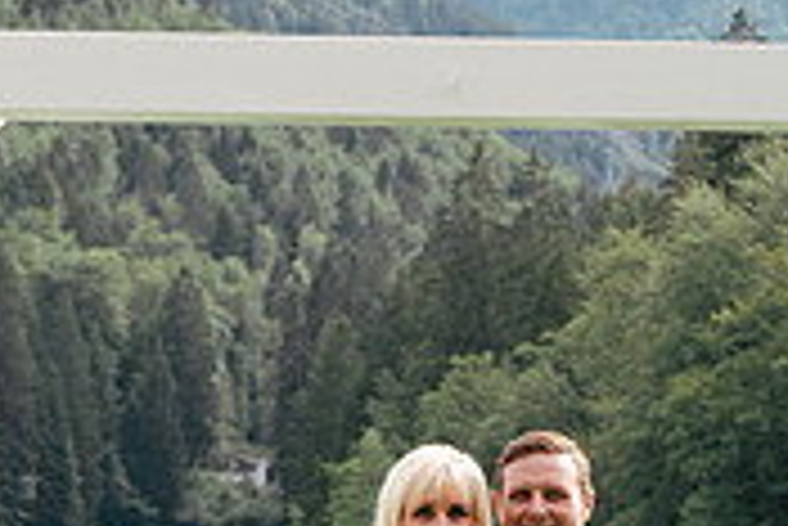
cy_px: 670
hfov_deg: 7.8
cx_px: 428
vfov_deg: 5.2
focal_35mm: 265
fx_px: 5805
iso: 500
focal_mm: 80
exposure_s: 1/250
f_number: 8
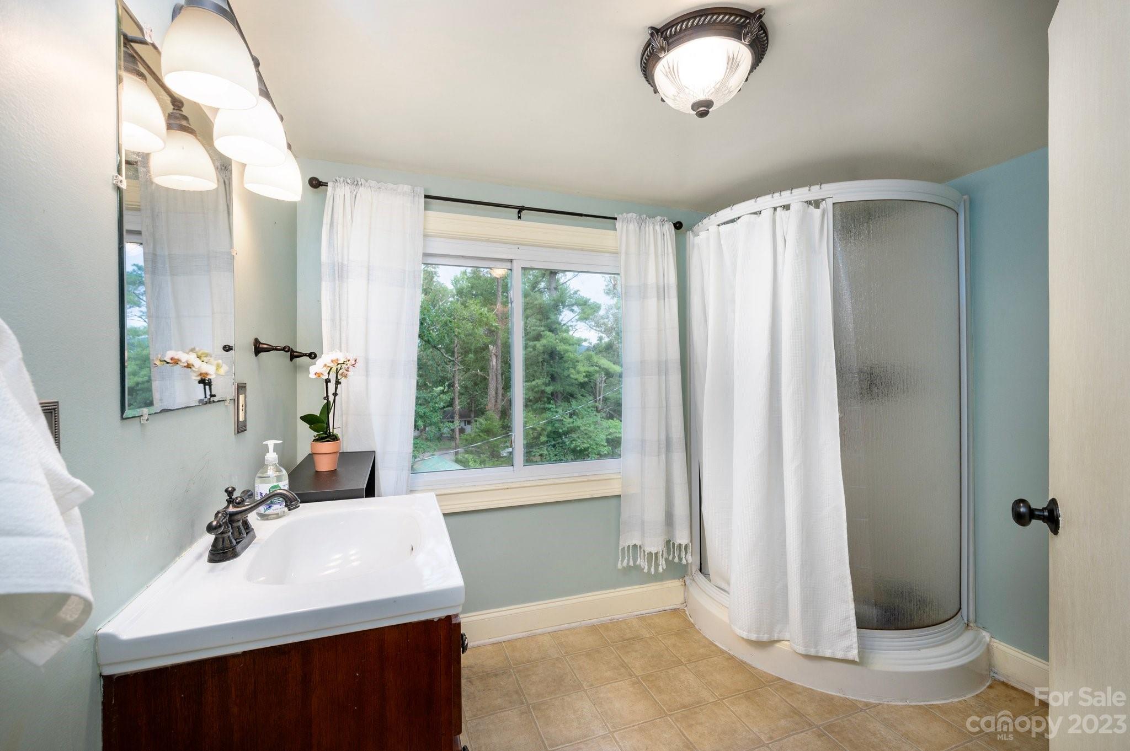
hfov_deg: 100.4
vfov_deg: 77.2
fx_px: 470
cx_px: 565
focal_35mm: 15
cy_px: 376
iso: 250
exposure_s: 1/60
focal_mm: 15
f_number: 8
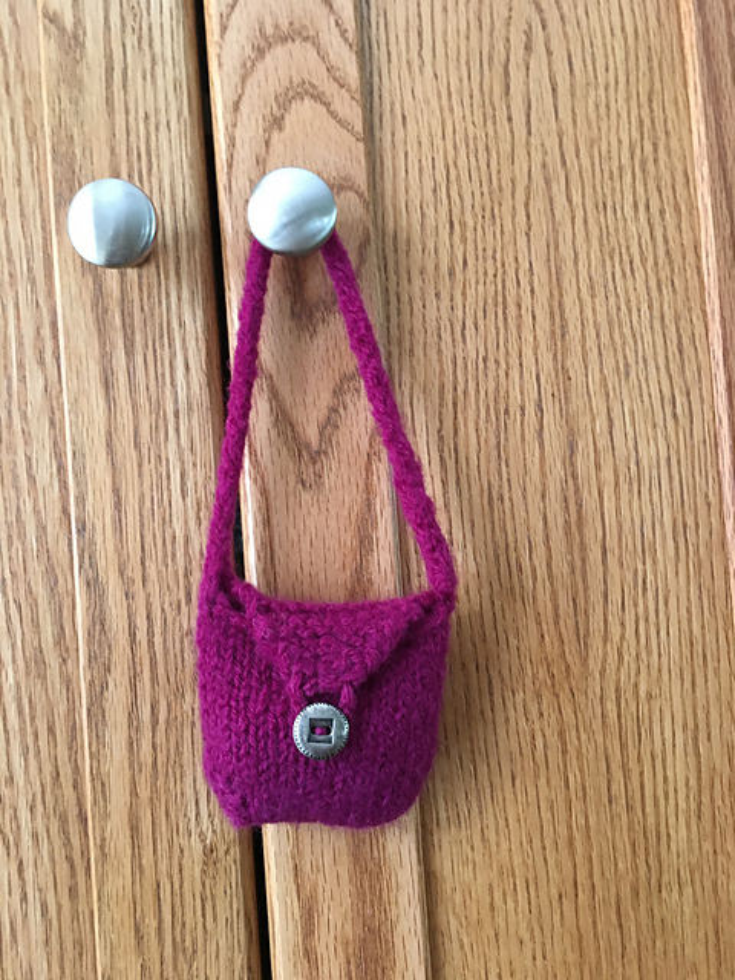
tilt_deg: +1.5
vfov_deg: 61.7
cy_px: 490
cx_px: 368
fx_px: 821
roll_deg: +4.5
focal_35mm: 29
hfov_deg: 48.2
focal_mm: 4.15
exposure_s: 1/17
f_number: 2.2
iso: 200
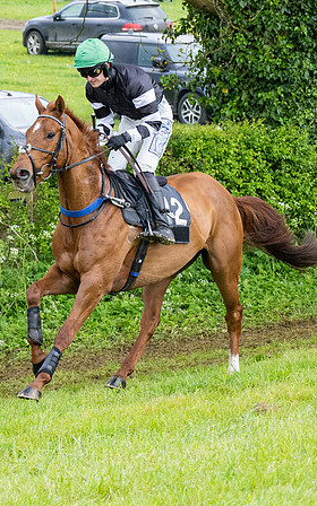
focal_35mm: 244
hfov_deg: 5.4
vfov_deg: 8.6
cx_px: 108
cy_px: 243
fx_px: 3373
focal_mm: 70
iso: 800
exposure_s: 1/1600
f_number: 4
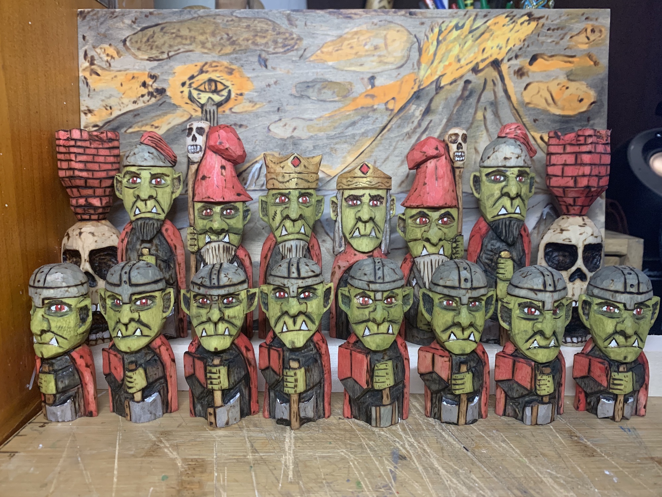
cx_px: 331
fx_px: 497
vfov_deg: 53.1
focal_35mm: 26
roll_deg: -1.3
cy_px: 248
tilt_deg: -8.5
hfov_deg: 67.3
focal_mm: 4.25
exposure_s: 1/60
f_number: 1.8
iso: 320
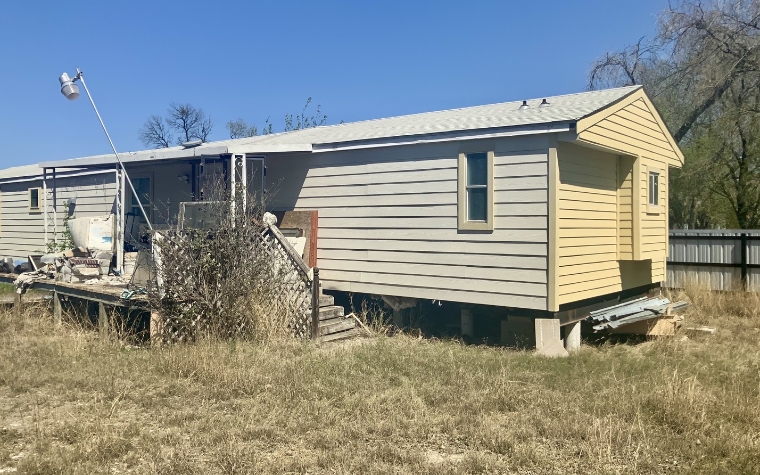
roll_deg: +0.9
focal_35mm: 31
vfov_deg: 40.6
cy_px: 218
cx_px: 381
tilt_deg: +3.8
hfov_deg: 61.2
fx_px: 642
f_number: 1.8
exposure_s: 1/2959
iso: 16
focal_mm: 3
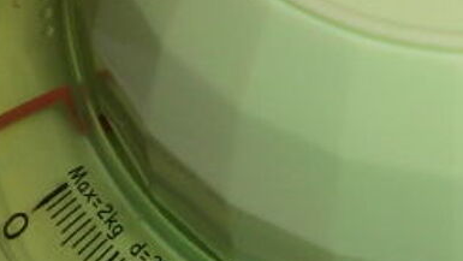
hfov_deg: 15.7
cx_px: 501
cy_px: 286
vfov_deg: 9.1
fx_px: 1634
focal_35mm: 133
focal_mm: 8.3
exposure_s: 1/40
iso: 200
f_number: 3.4
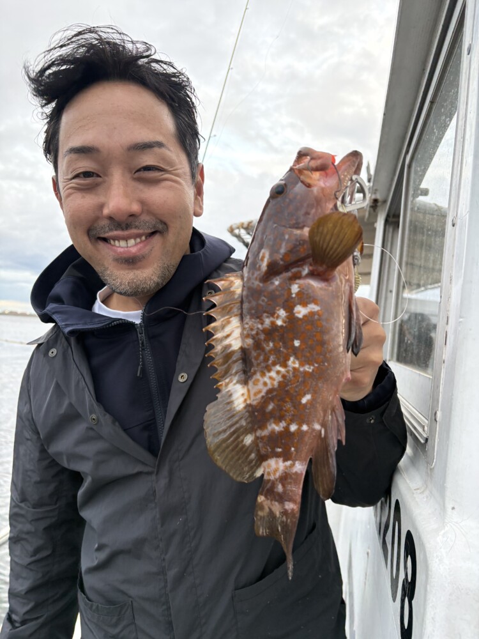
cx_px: 240
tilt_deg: +2.3
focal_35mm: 26
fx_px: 480
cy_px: 320
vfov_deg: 67.3
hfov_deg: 53.1
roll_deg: -4.1
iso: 160
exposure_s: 1/60
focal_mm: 5.96
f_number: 1.6
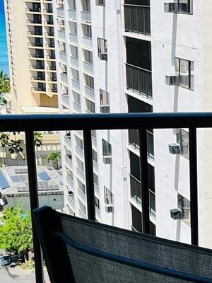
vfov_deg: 18.4
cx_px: 310
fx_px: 849
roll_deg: -2.3
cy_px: 291
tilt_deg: -18.7
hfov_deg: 13.5
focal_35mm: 104
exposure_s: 1/2309
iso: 50
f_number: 1.6
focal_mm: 5.1
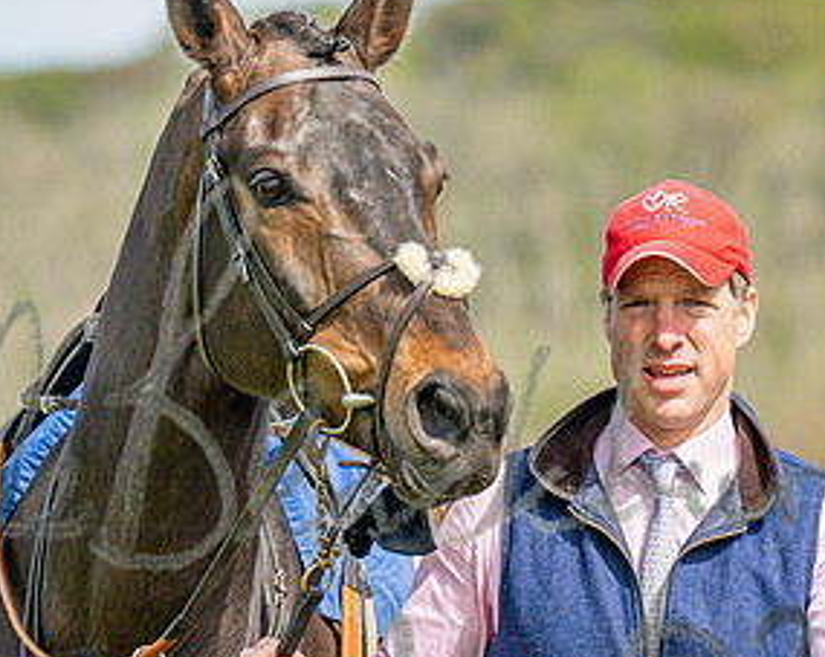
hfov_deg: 3.3
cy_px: 379
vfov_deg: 2.6
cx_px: 415
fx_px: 14235
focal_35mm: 584
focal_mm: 175
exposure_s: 1/2500
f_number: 4.5
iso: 400
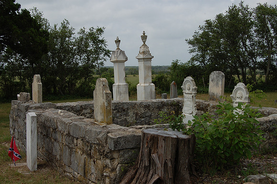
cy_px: 92
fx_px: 369
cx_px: 138
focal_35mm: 48
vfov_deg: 28.0
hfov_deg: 41.1
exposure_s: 1/200
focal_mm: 32
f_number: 16
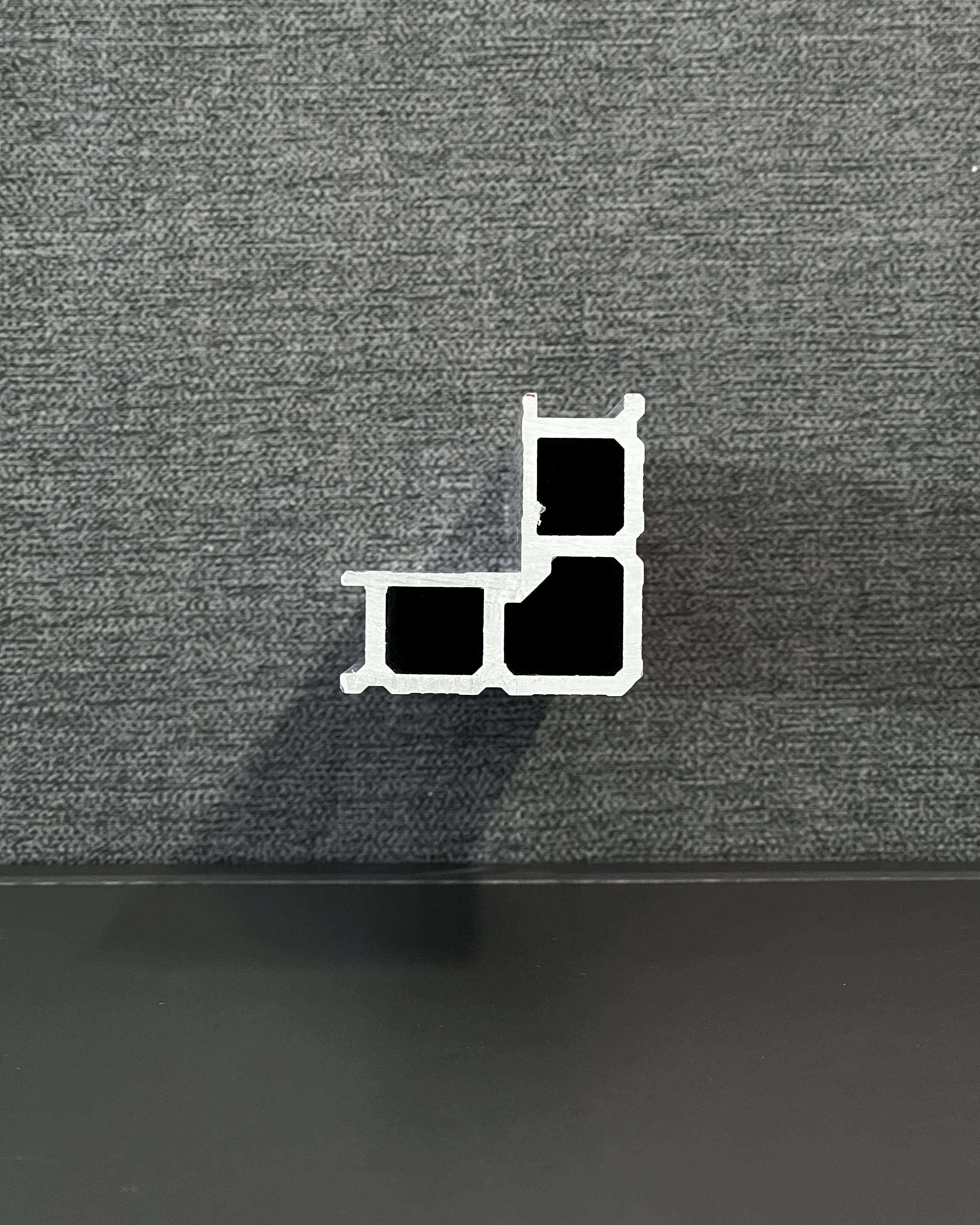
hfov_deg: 18.9
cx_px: 493
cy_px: 591
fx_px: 2937
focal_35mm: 81
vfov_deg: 23.6
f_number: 2.8
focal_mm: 9
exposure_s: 1/34
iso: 800
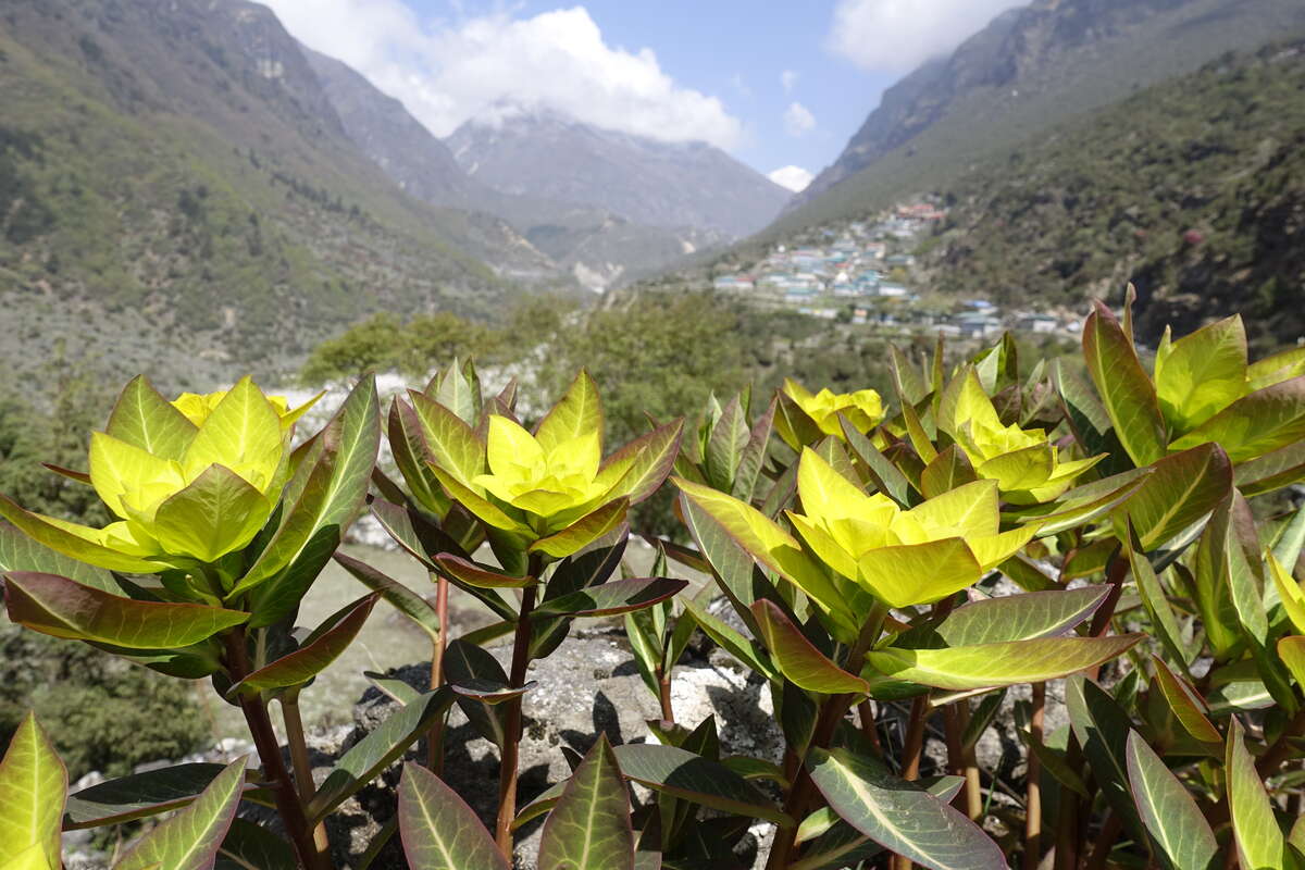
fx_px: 870
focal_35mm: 24
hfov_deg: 73.7
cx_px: 652
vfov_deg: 53.1
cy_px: 435
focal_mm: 8.8
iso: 125
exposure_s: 1/400
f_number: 5.6
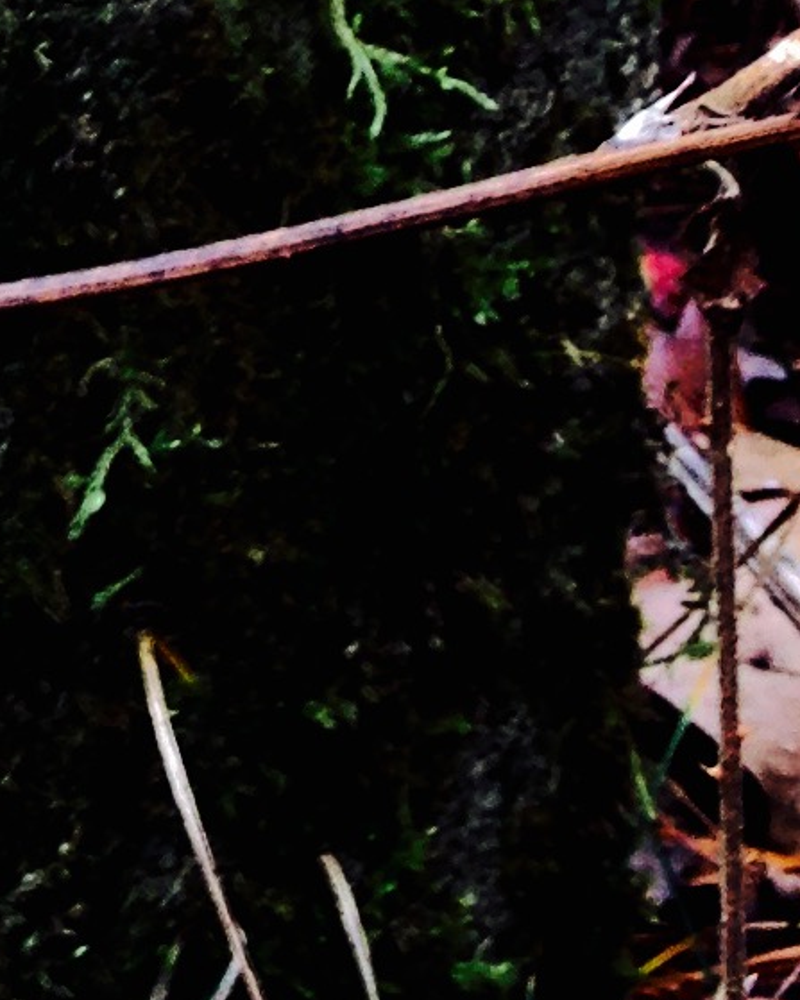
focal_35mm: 188
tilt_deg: -13.7
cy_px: -562
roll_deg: +1.2
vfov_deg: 9.9
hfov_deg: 7.8
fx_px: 5566
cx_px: -873
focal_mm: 4.12
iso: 50
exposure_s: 1/30
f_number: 2.4
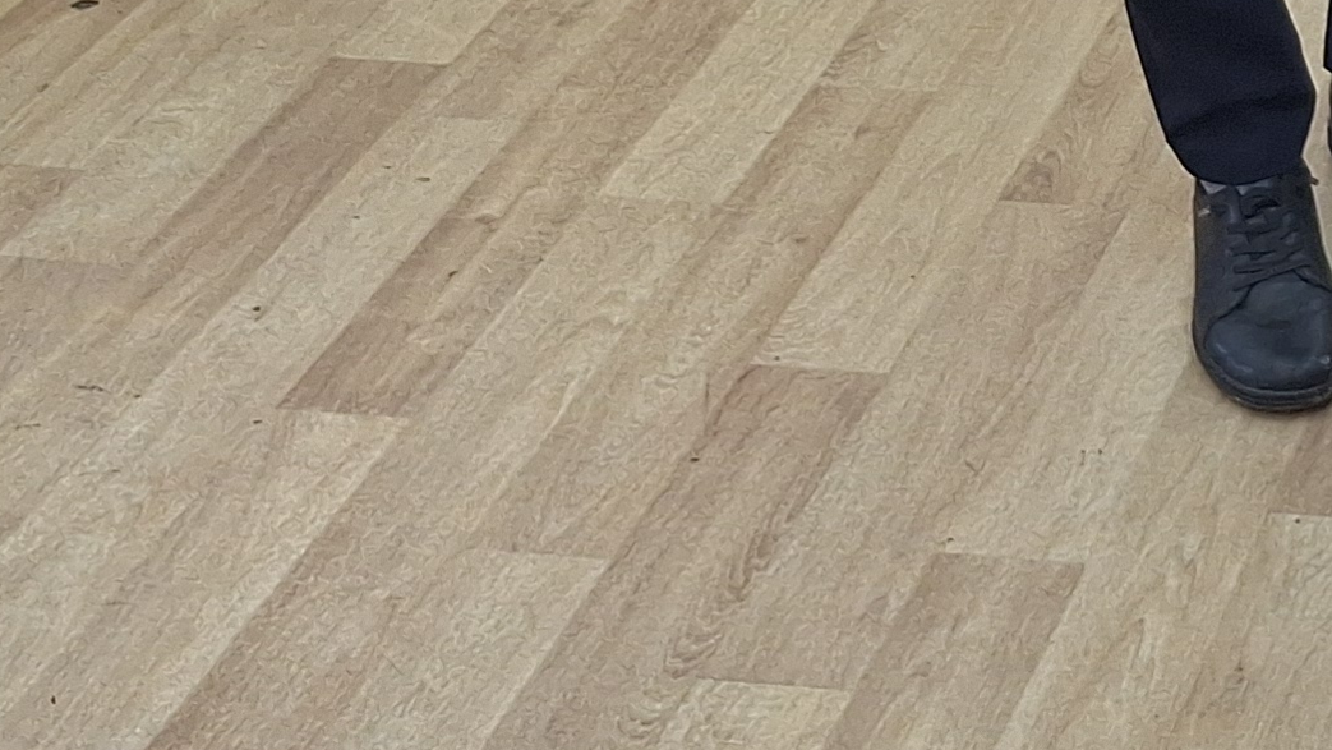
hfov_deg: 20.1
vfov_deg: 10.5
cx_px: 1711
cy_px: -1109
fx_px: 3462
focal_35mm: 98
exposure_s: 1/50
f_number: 1.8
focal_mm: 5.54
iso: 50
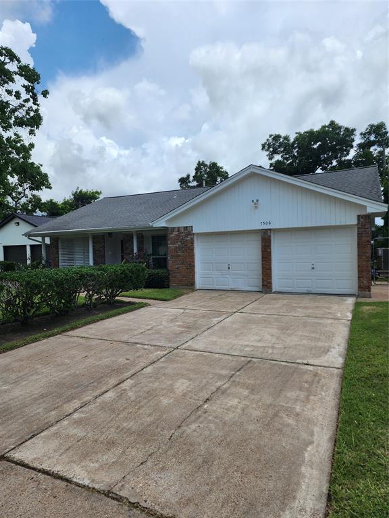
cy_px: 259
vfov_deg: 73.9
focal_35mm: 23
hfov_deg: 58.9
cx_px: 194
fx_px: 345
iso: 12
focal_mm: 6.4
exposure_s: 1/1645
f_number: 1.8
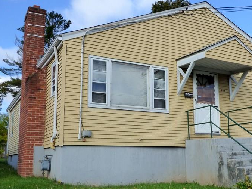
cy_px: 114
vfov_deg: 32.8
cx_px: 158
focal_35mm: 44
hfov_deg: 42.6
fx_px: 320
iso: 200
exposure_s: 1/640
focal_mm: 5.04
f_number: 4.5
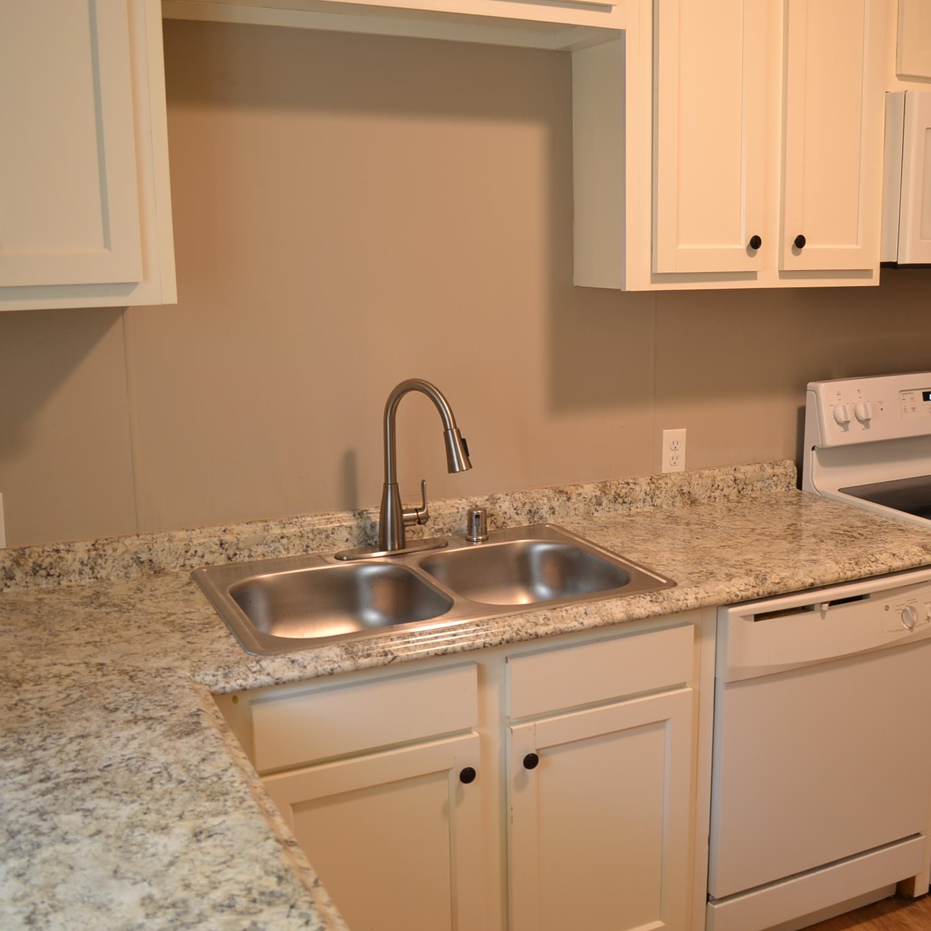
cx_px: 586
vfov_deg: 47.2
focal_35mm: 35
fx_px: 1065
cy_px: 465
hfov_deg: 46.8
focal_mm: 18
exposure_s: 1/4
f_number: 3.5
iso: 100
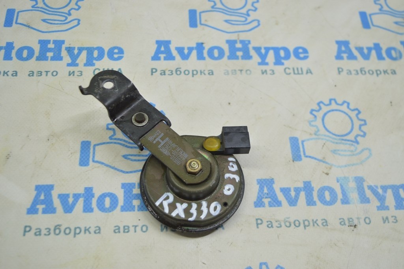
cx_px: 202
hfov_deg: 45.0
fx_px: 488
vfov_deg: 30.8
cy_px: 134
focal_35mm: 44
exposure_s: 1/50
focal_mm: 29
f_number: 4.2
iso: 400
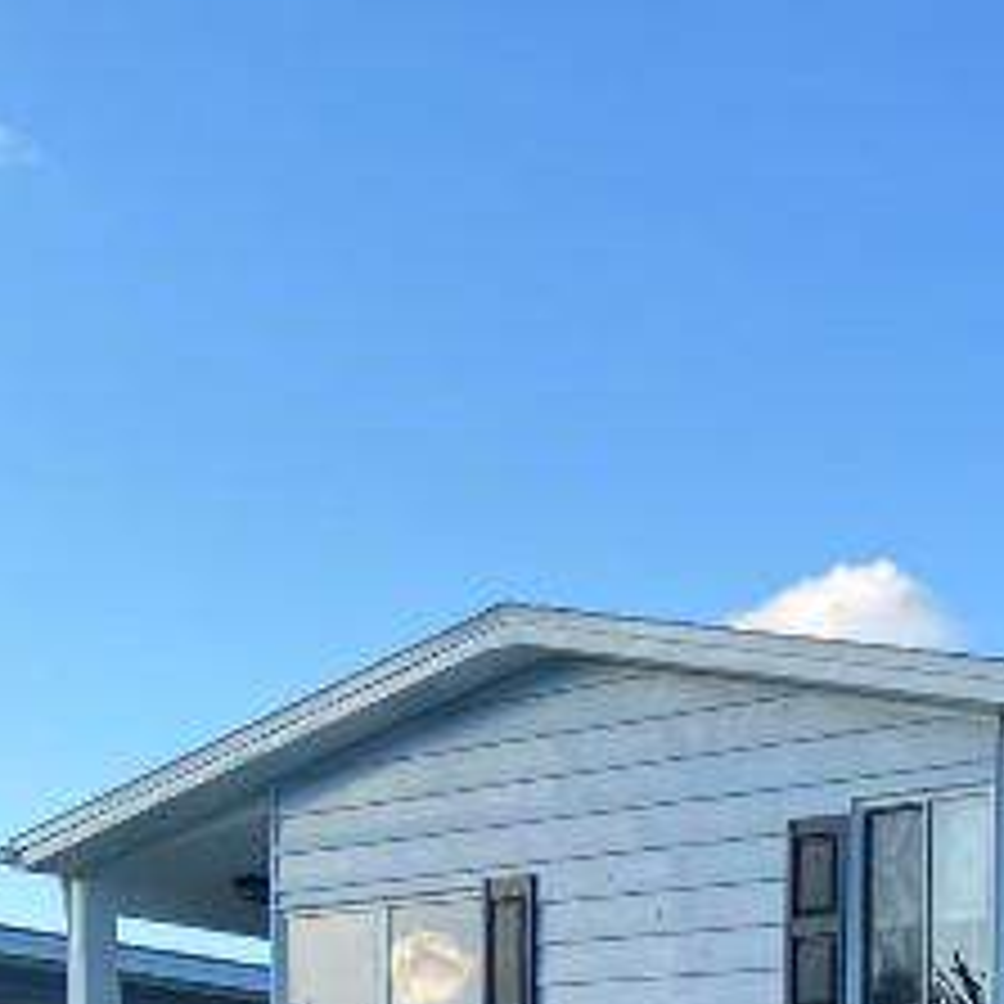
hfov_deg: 20.8
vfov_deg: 19.2
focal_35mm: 79
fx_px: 2592
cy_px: 1508
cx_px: 1112
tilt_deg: -4.0
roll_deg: -0.9
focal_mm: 4.25
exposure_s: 1/990
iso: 32
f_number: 1.8
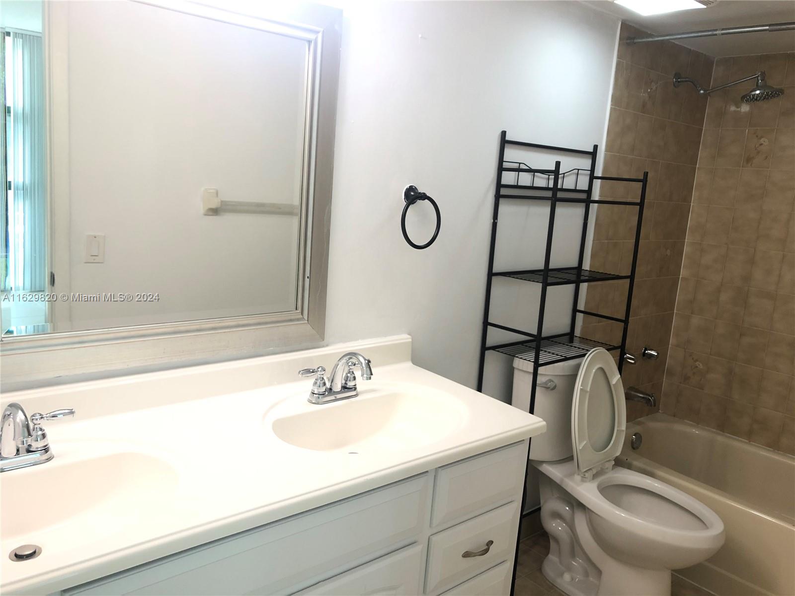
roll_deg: -4.5
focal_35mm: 28
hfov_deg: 63.4
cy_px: 298
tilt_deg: -10.7
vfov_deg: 49.7
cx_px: 398
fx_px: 643
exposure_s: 1/30
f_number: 1.8
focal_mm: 3.99
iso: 25
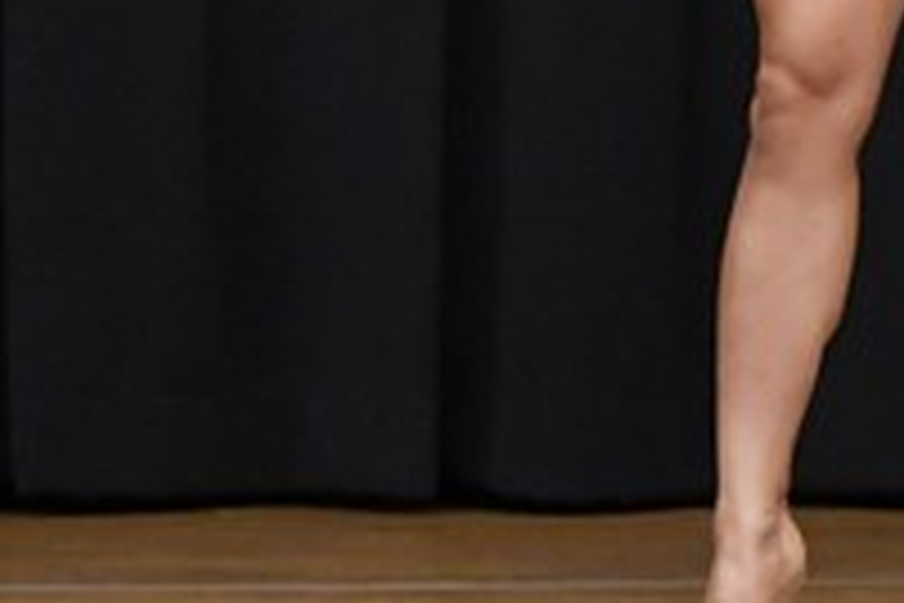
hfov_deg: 2.2
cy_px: -248
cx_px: 924
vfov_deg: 1.5
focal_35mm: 926
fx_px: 23251
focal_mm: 160
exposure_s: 1/400
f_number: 5.6
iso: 8000
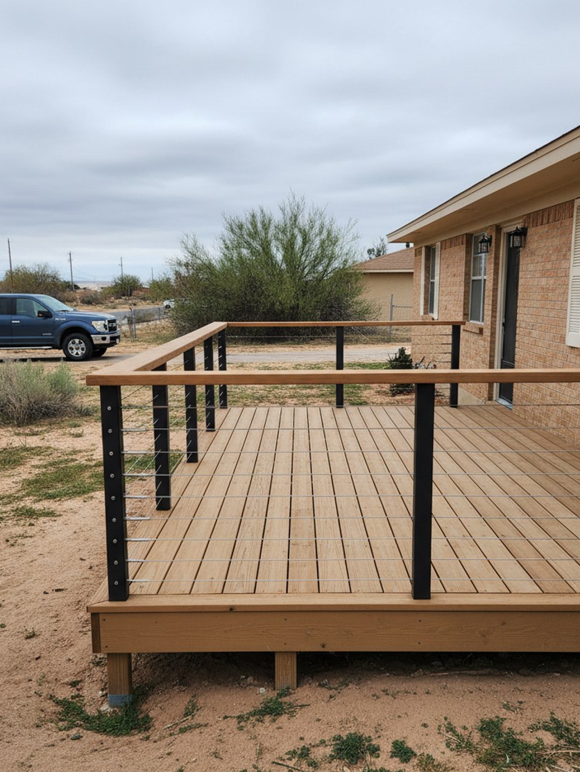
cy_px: 406
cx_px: 305
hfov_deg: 49.7
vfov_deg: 63.4
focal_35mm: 28
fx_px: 625
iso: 998
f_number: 1.6
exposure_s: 1/1042
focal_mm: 5.7
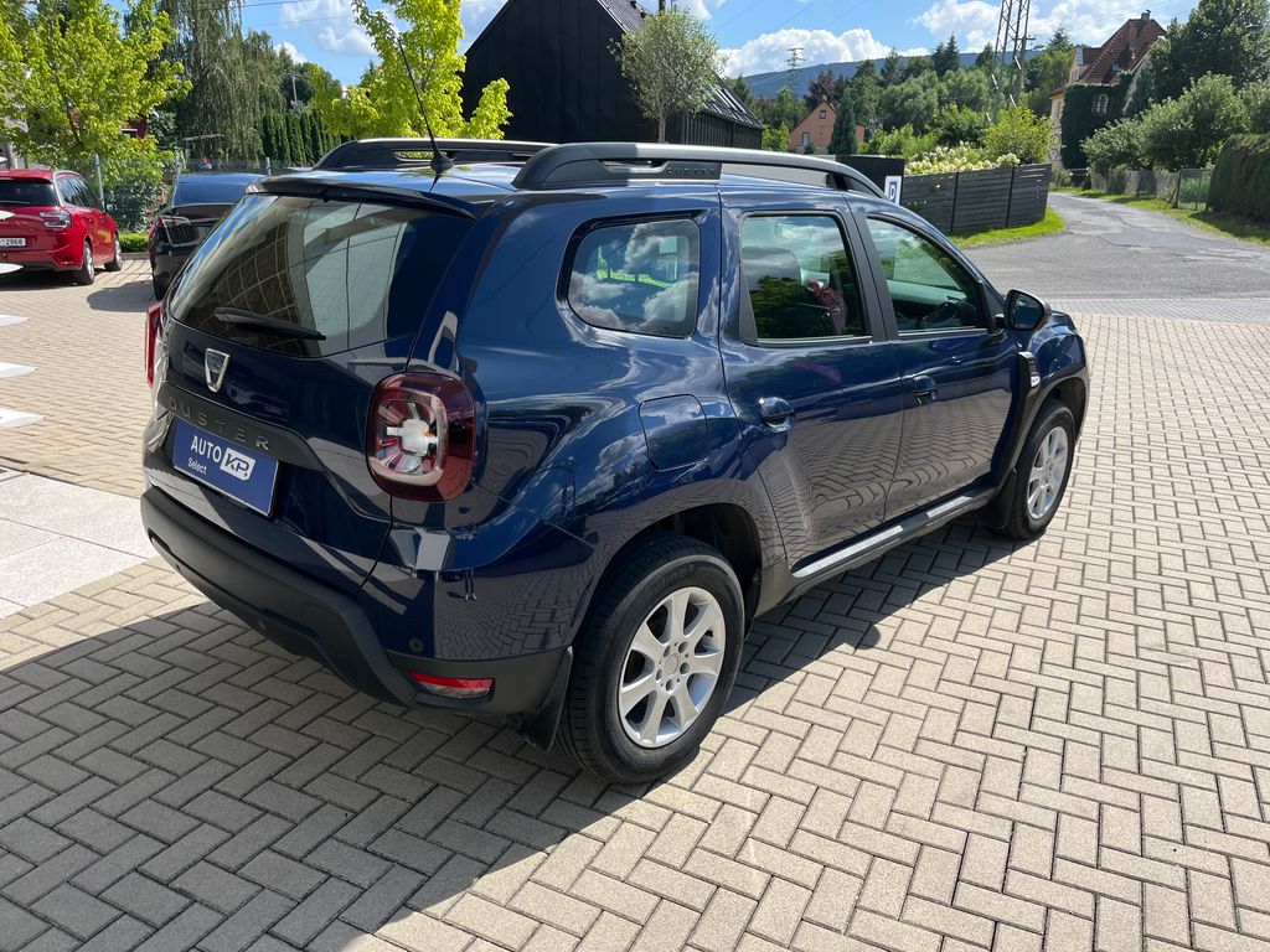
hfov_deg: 67.3
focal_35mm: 26
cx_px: 635
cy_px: 476
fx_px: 954
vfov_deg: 53.1
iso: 50
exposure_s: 1/1992
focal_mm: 5.1
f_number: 1.6
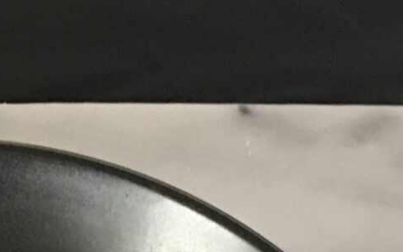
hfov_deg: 13.0
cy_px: 683
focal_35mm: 158
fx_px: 1736
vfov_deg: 7.5
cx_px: -58
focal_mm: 3.99
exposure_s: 1/8
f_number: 1.8
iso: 100
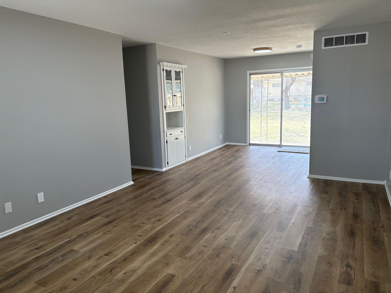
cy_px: 146
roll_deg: +1.9
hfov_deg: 67.3
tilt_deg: -9.5
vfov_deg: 53.1
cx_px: 196
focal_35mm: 26
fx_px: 294
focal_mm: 5.96
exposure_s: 1/193
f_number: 1.6
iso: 125
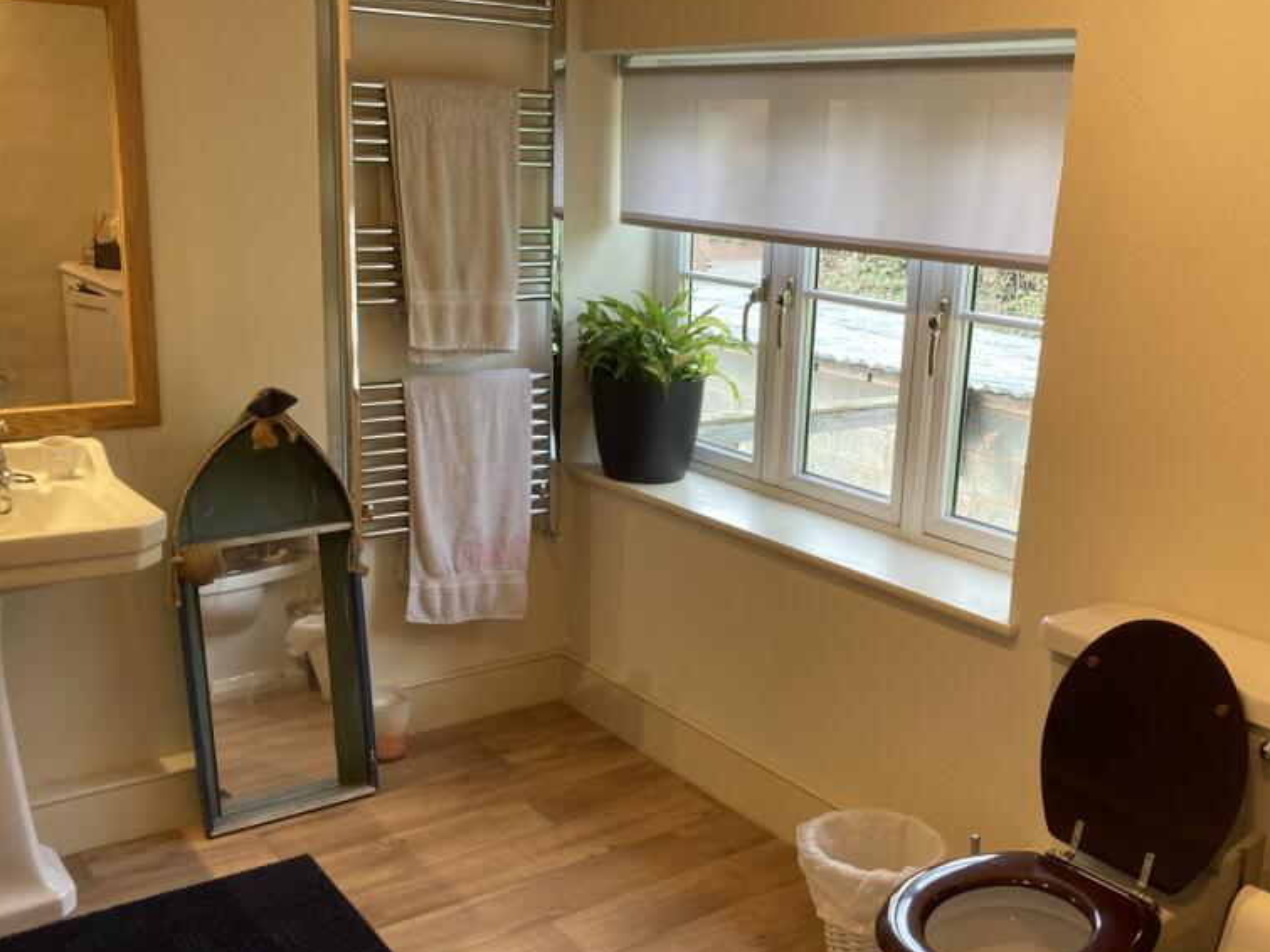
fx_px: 1394
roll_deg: -2.9
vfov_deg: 37.6
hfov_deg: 49.0
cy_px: 543
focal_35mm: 38
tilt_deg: -15.3
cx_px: 671
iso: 64
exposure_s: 1/121
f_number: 1.8
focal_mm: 3.99
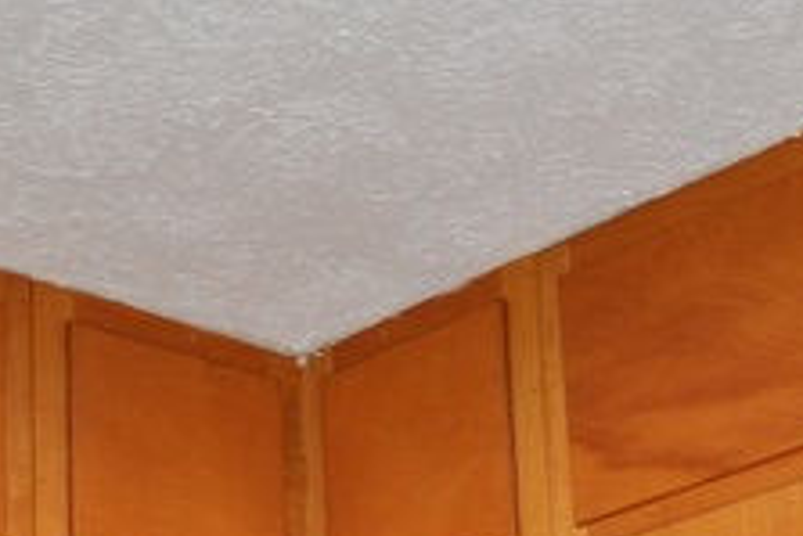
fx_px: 2165
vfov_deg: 13.3
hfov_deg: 20.7
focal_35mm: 97
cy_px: 802
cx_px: 681
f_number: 3.5
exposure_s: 1/60
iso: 800
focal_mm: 18
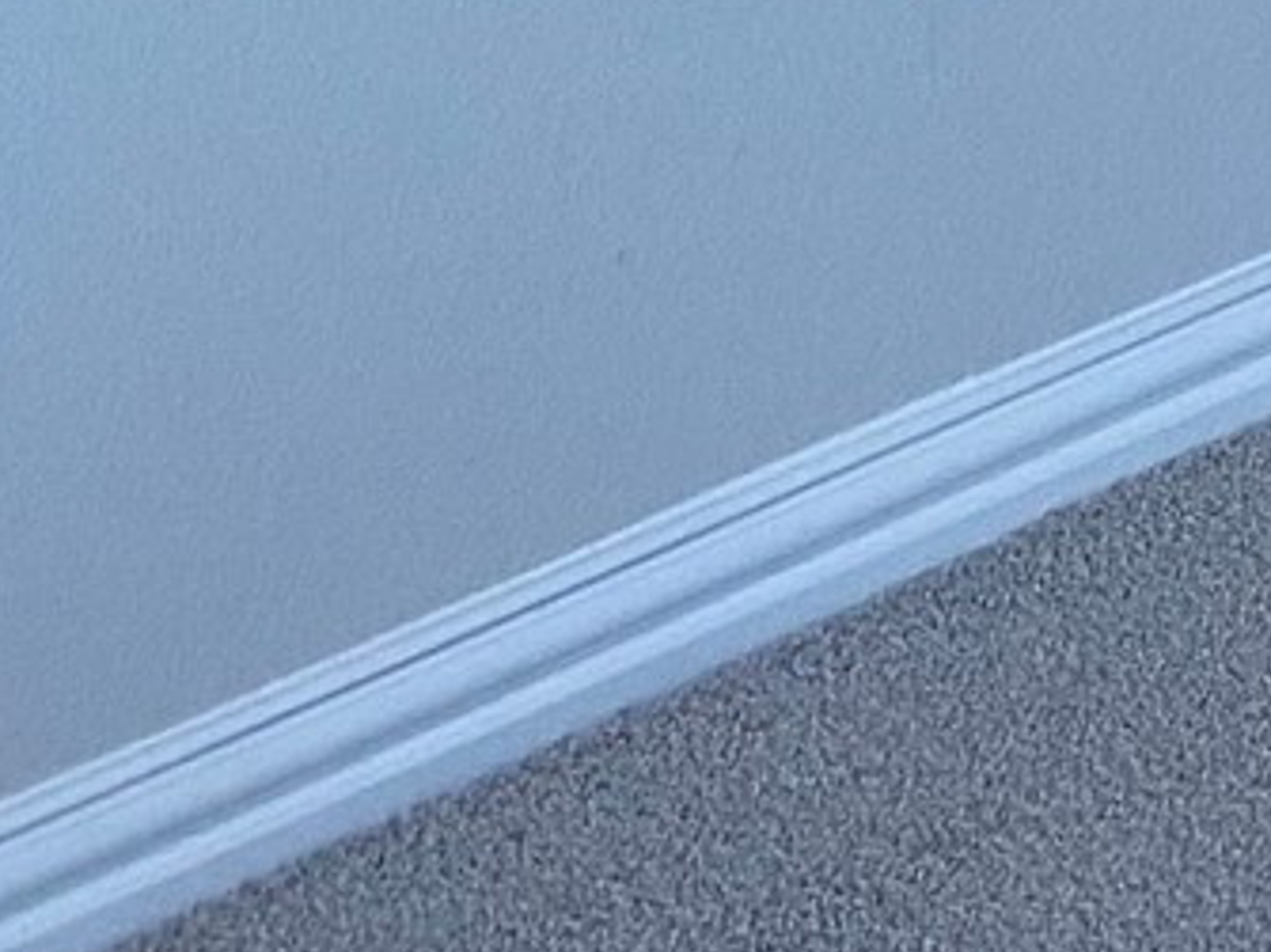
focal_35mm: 159
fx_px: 5836
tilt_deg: -6.7
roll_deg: -0.8
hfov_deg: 11.1
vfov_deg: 8.0
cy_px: -1874
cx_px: 2686
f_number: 1.8
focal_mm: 4.25
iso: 80
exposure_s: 1/60
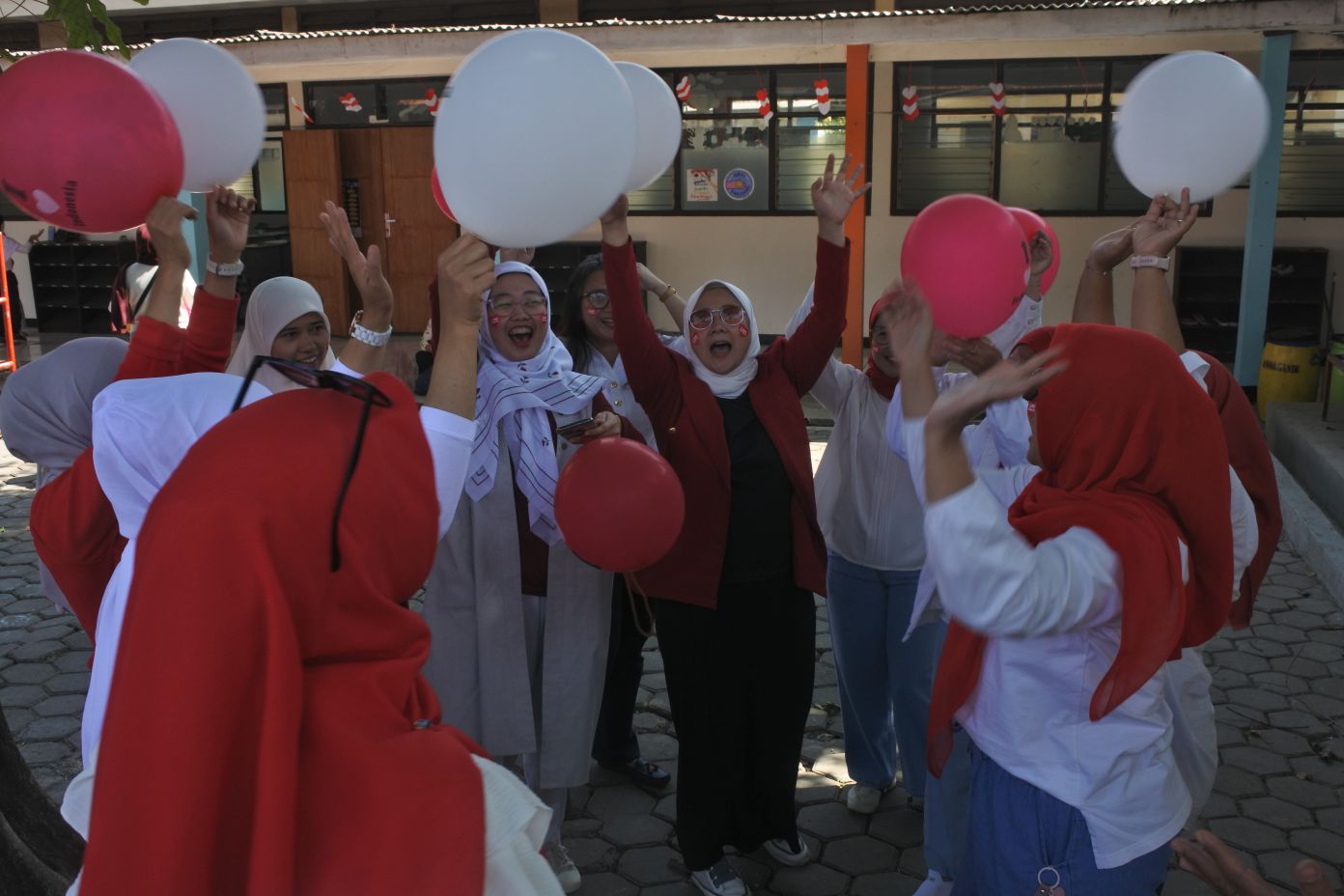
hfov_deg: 55.8
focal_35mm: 34
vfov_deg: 38.9
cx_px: 672
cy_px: 448
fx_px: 1269
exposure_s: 1/125
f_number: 7.1
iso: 200
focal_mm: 12.8
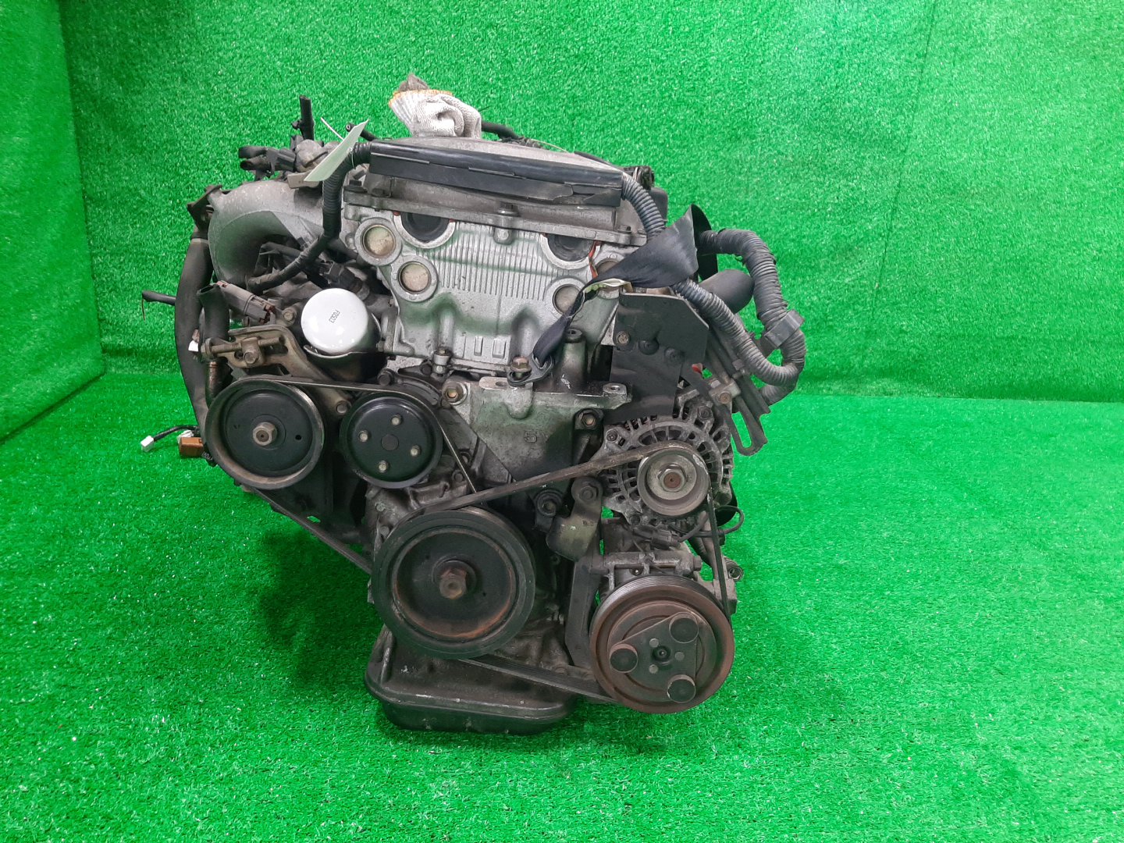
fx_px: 844
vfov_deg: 53.1
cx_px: 562
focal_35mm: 26
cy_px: 422
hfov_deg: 67.3
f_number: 1.7
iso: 176
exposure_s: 1/50
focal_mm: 3.93
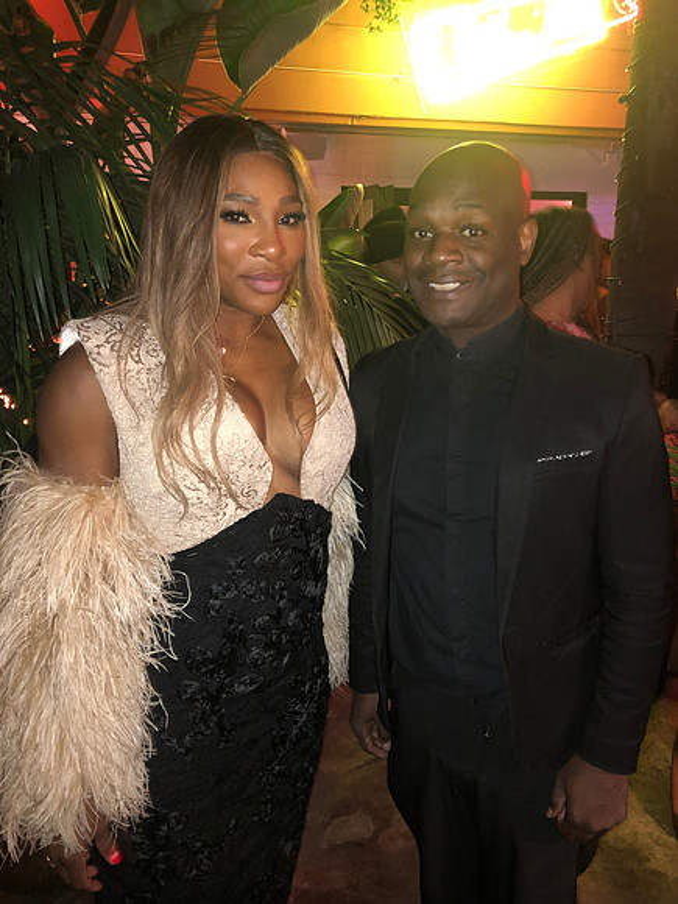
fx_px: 731
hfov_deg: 49.7
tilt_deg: -14.1
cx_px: 339
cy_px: 452
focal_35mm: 28
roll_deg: -0.3
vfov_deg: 63.4
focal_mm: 3.99
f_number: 1.8
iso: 200
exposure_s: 1/4
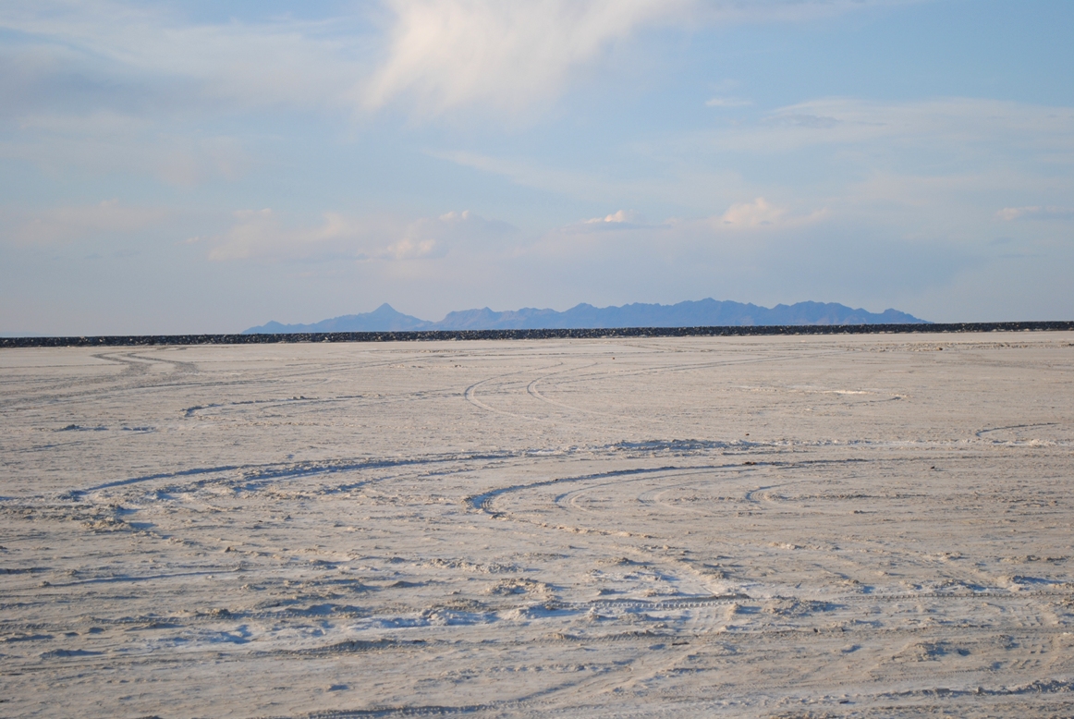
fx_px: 2464
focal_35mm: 82
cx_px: 537
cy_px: 360
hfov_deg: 24.6
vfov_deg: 16.6
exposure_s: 1/500
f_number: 5.6
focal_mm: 55
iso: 200
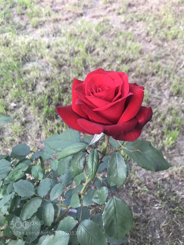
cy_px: 122
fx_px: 198
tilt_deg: -48.1
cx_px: 92
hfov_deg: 49.7
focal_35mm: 28
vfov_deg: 63.4
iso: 25
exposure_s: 1/98
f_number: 1.8
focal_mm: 3.99
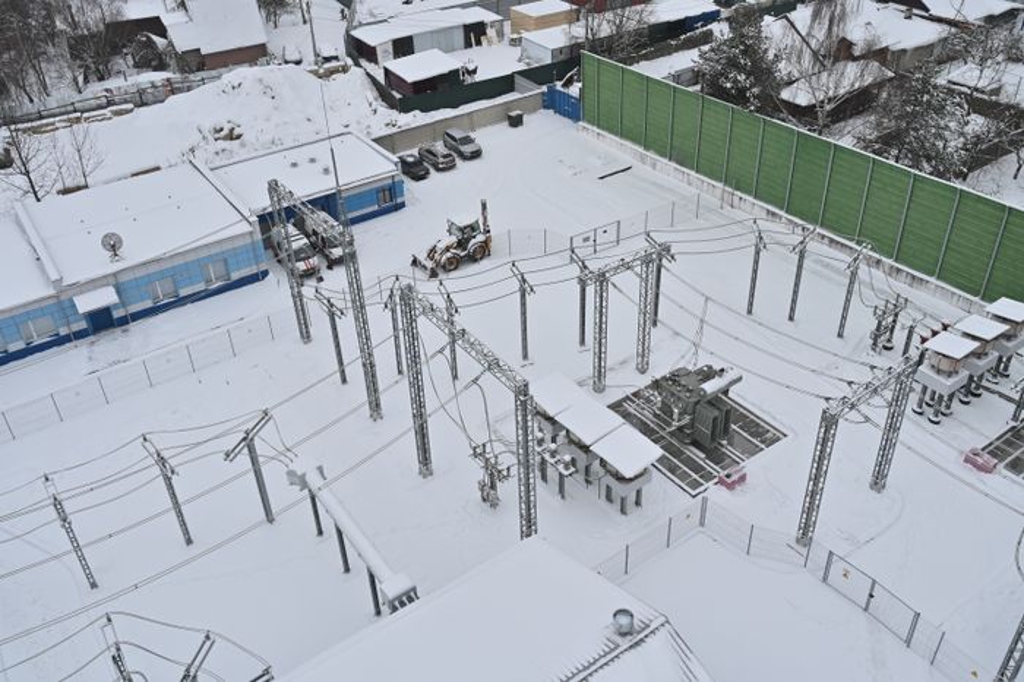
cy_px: 341
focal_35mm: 32
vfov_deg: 41.1
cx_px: 512
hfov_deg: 58.7
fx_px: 910
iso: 160
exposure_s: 1/160
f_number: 8
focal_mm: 32
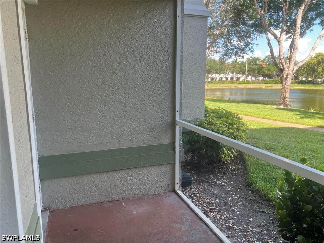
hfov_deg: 67.3
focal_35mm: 26
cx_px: 162
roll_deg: +0.0
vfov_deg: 53.1
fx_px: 243
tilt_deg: -9.7
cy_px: 122
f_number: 1.5
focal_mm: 5.7
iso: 40
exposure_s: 1/184
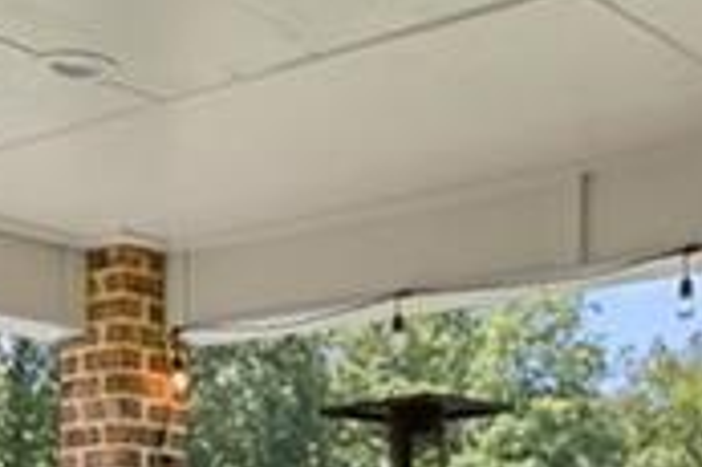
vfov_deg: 15.5
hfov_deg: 24.5
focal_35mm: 83
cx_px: 361
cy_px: 627
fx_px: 1617
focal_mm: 14
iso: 800
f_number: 7.1
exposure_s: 1/500
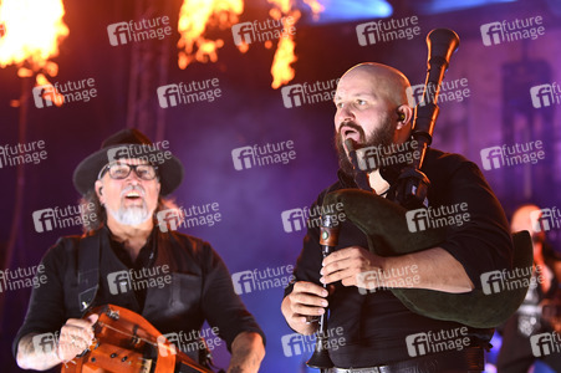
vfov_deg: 19.4
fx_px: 1090
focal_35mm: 70
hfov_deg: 28.9
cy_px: 186
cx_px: 280
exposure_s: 1/400
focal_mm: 70
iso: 800
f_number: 3.2
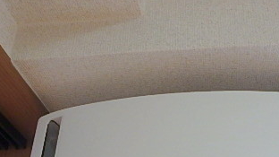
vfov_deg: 22.4
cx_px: 200
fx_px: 347
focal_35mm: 47
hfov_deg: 42.7
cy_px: 211
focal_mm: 3.7
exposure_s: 1/30
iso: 250
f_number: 3.5
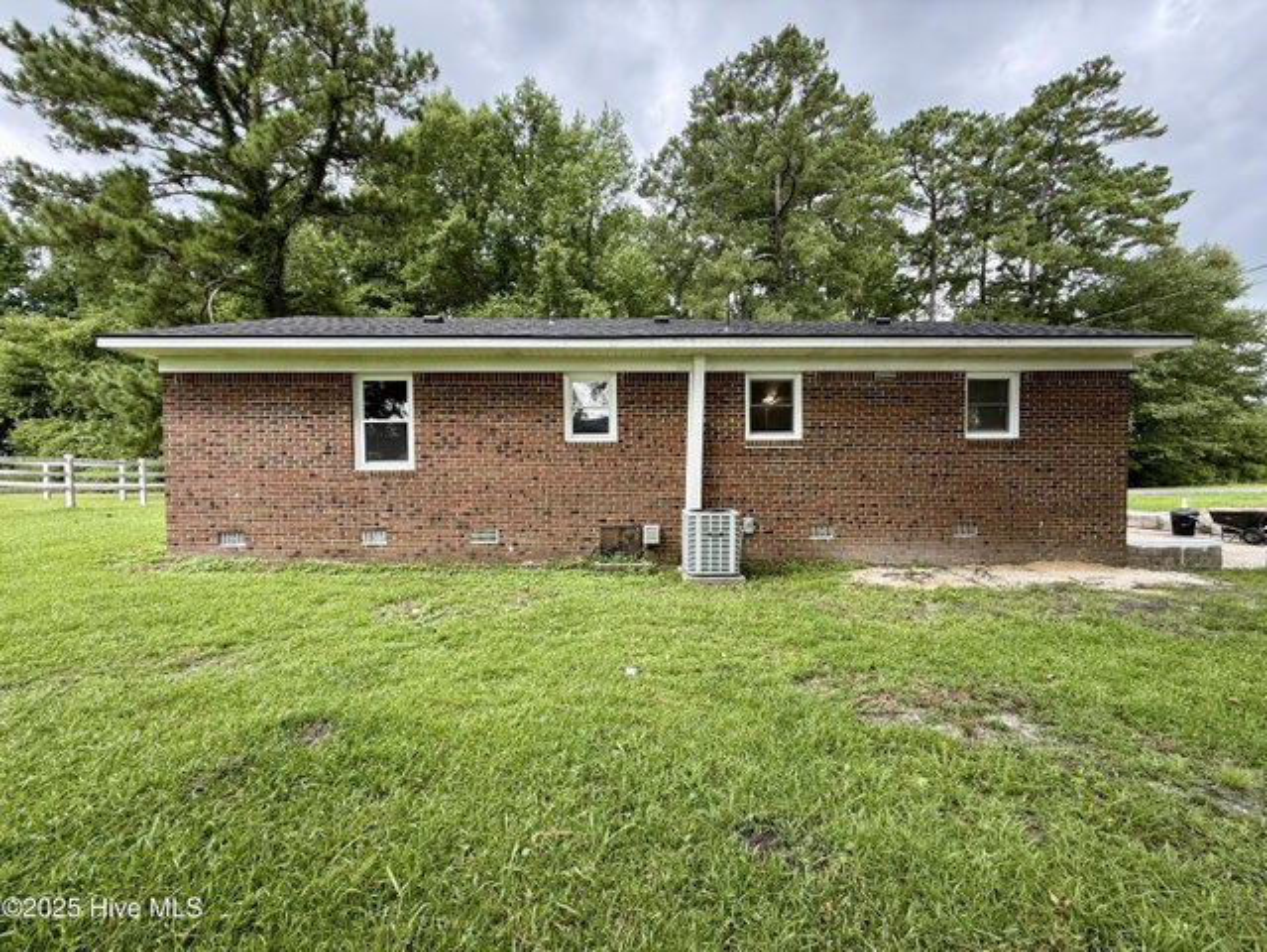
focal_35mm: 14
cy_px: 476
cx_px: 634
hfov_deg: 102.0
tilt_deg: -0.9
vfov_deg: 85.7
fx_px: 513
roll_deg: +0.4
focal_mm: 2.22
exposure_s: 1/122
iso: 50
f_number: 2.2
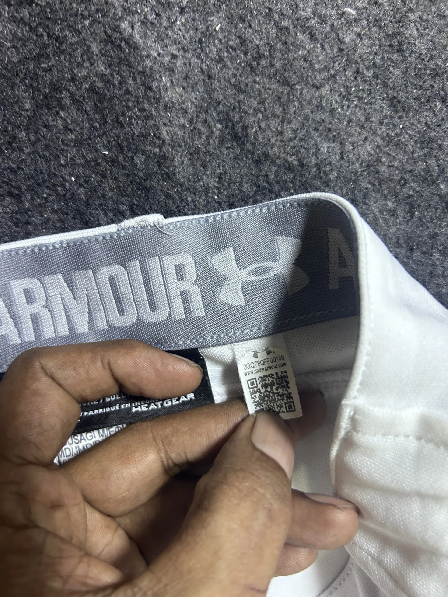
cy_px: 298
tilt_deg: -73.2
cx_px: 224
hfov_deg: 53.1
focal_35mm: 26
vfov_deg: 67.3
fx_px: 449
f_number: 1.5
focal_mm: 5.7
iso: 250
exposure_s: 1/50
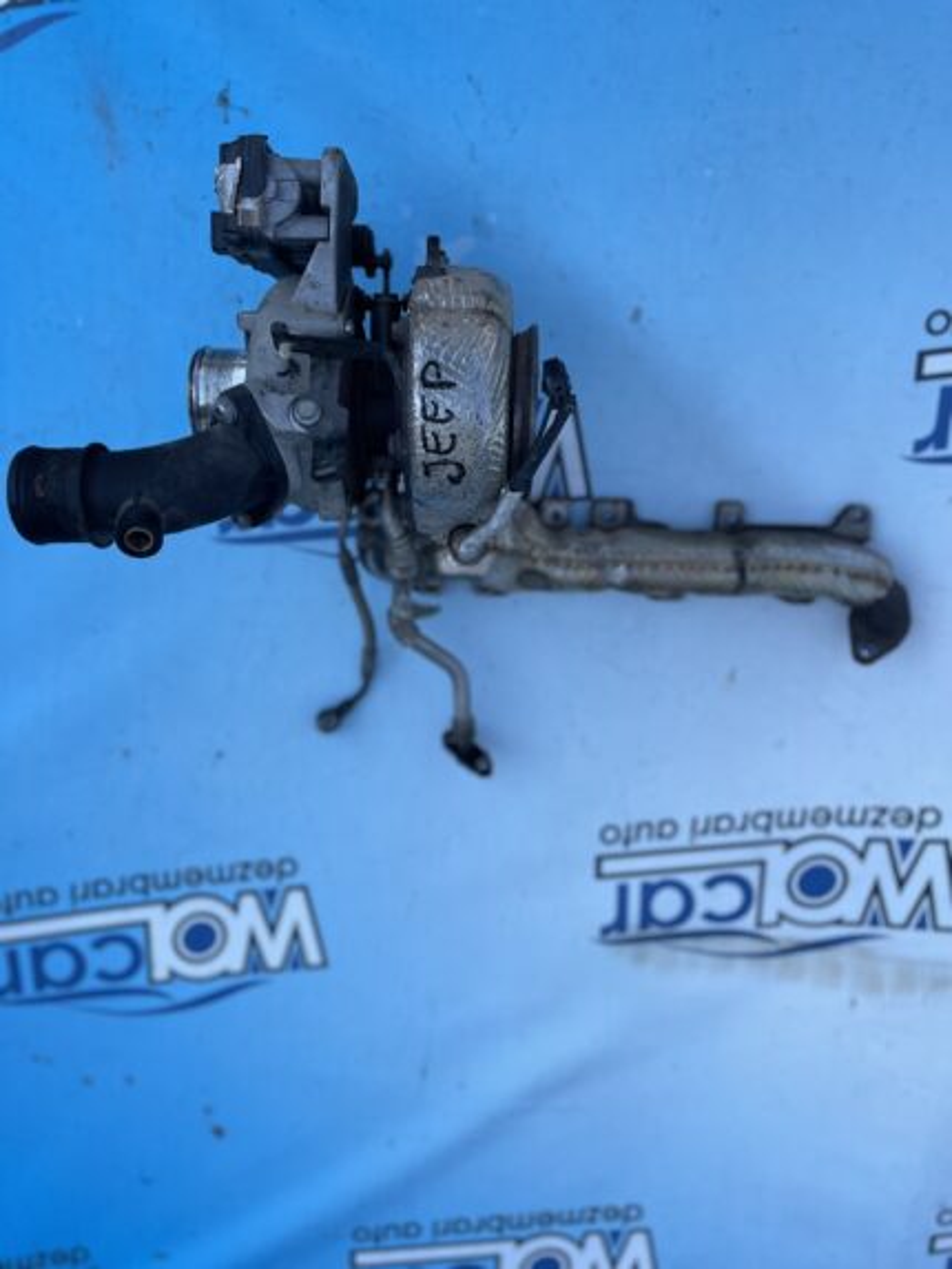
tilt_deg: -74.0
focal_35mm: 26
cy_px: 634
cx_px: 476
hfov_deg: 53.1
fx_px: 953
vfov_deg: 67.3
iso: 50
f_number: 1.6
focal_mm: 5.1
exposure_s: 1/1642
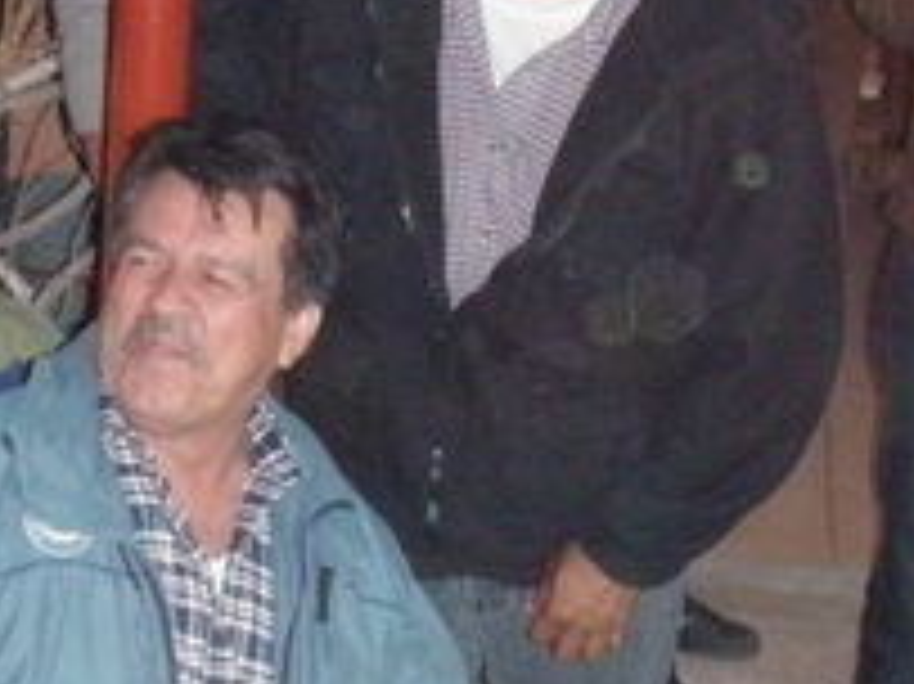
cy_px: 526
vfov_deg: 12.3
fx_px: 3167
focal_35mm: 120
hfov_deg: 16.4
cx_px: 423
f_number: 3.5
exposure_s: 1/30
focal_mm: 6.7
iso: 640
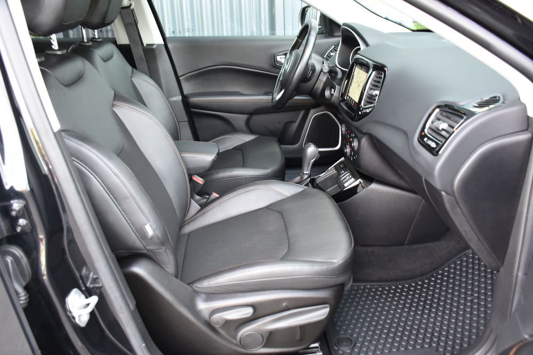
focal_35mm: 30
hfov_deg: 61.9
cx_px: 266
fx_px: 444
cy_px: 178
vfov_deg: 43.6
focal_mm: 20
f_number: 4
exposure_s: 1/60
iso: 640
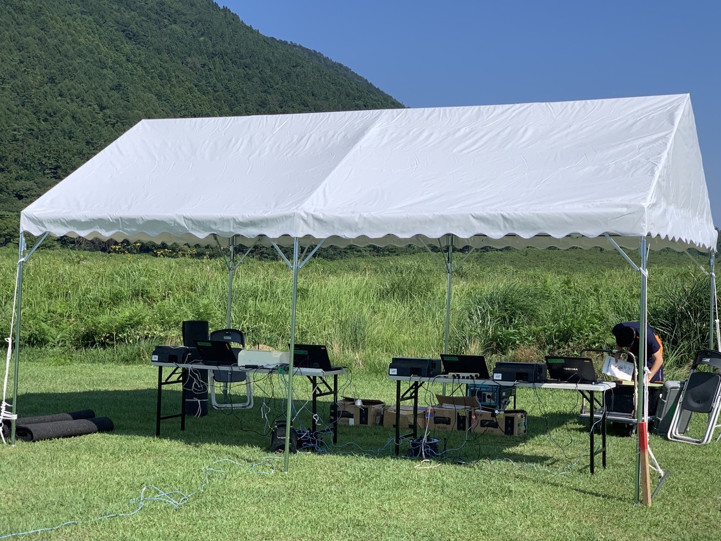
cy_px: 271
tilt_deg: +2.1
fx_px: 1167
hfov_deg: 34.3
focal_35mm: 56
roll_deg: +0.7
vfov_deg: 26.1
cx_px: 366
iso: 16
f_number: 2.4
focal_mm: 6
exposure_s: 1/1916
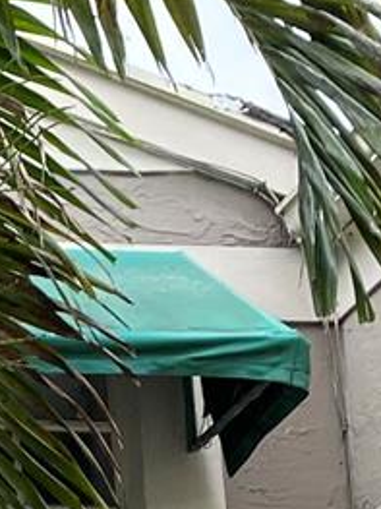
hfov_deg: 7.8
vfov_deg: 10.9
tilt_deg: +10.2
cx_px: -849
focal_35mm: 158
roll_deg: +0.5
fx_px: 2321
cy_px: 1146
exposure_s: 1/182
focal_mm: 4.25
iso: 32
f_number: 1.8
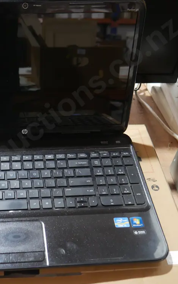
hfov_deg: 25.6
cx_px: 22
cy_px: 141
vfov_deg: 41.1
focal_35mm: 49
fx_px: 380
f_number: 4
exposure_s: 1/60
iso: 800
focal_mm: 17
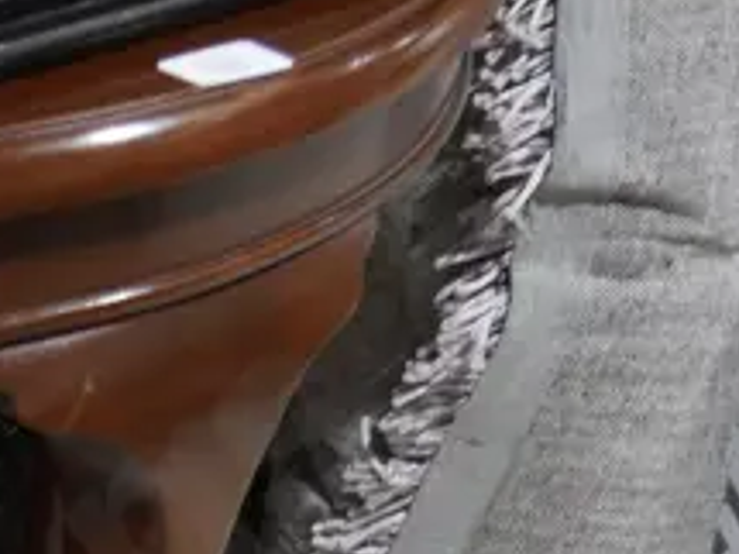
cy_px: 948
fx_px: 3457
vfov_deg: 8.8
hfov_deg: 11.6
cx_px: -395
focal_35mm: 162
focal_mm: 17
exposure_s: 1/60
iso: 500
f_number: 4
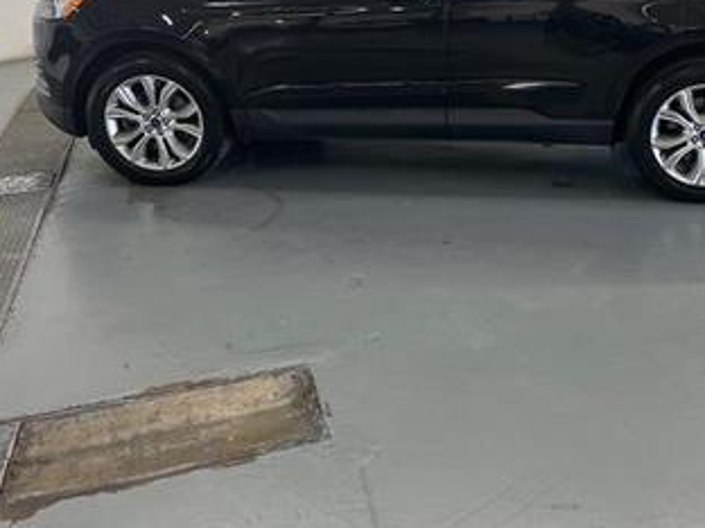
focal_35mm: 42
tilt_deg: -17.1
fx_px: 855
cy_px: 108
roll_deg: +0.4
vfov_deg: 33.4
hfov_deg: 44.1
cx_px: 470
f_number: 1.5
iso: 64
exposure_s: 1/60
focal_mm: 5.7
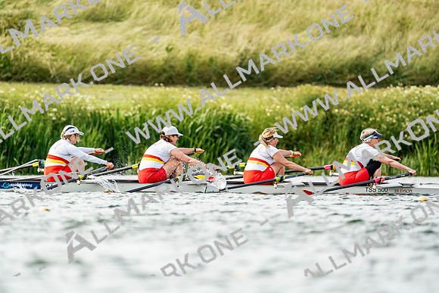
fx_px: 6525
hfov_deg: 3.9
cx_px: 220
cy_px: 146
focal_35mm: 535
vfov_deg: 2.6
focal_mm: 535
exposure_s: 1/2000
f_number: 6.3
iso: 500
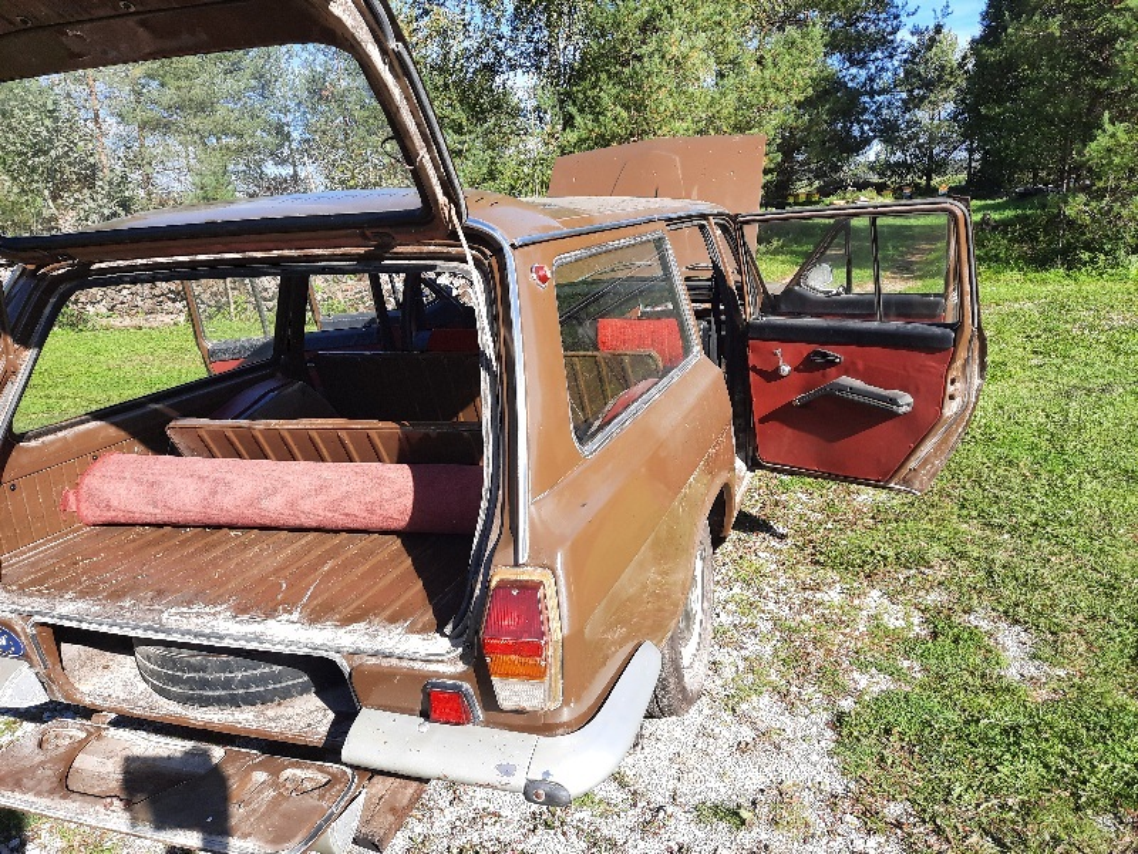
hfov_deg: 69.4
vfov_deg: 54.9
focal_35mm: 25
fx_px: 822
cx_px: 569
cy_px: 427
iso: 32
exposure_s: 1/476
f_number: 2
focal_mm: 4.6
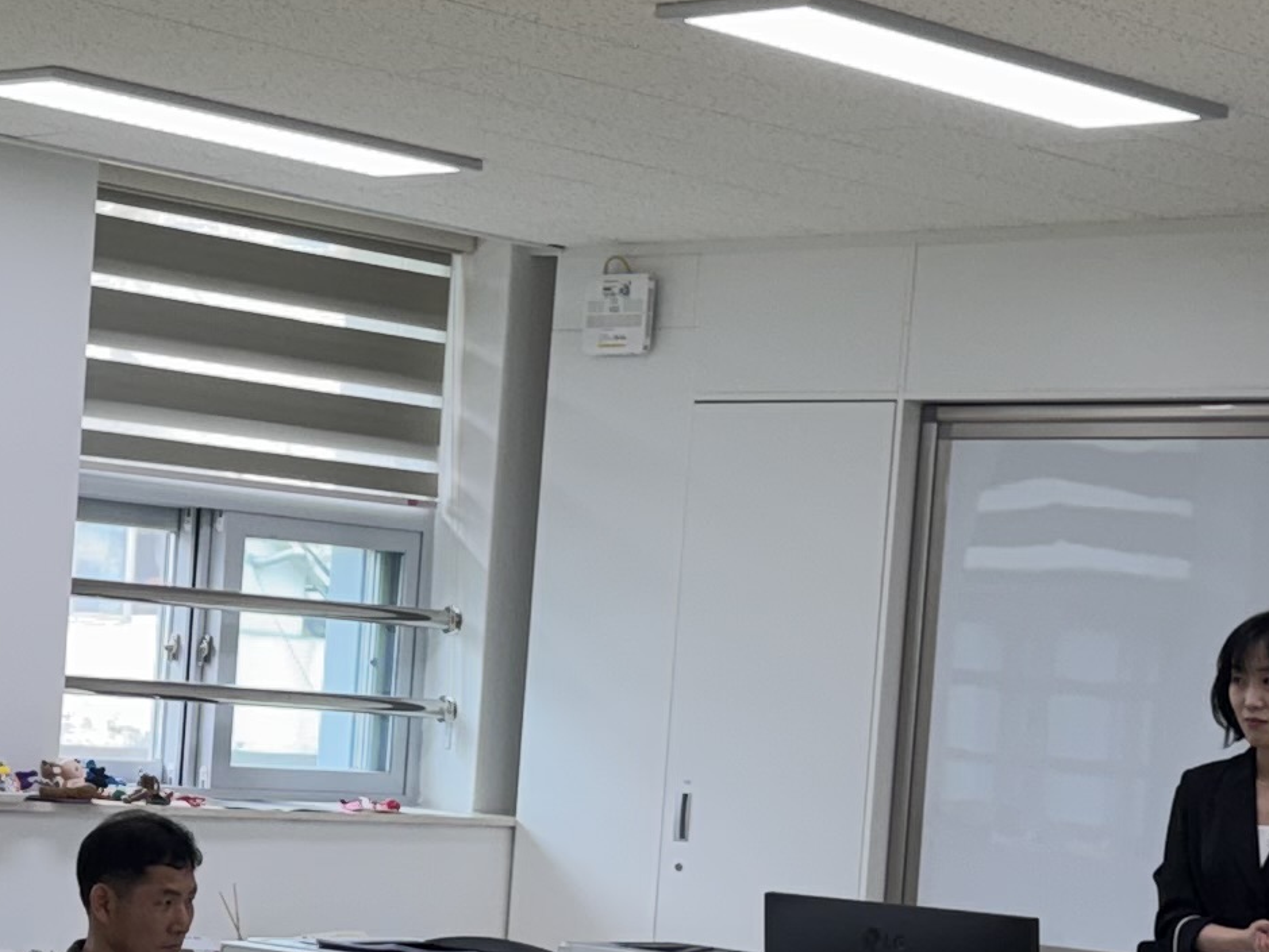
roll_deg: -3.6
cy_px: 755
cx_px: 250
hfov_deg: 18.9
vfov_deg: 14.3
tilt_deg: -0.4
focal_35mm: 103
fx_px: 3777
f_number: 1.78
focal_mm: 6.76
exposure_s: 1/138
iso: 50
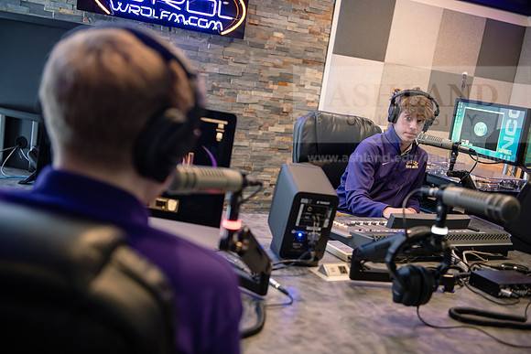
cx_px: 266
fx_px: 649
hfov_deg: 44.5
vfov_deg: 30.5
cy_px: 177
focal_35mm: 44
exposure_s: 1/60
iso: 800
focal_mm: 44
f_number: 2.8
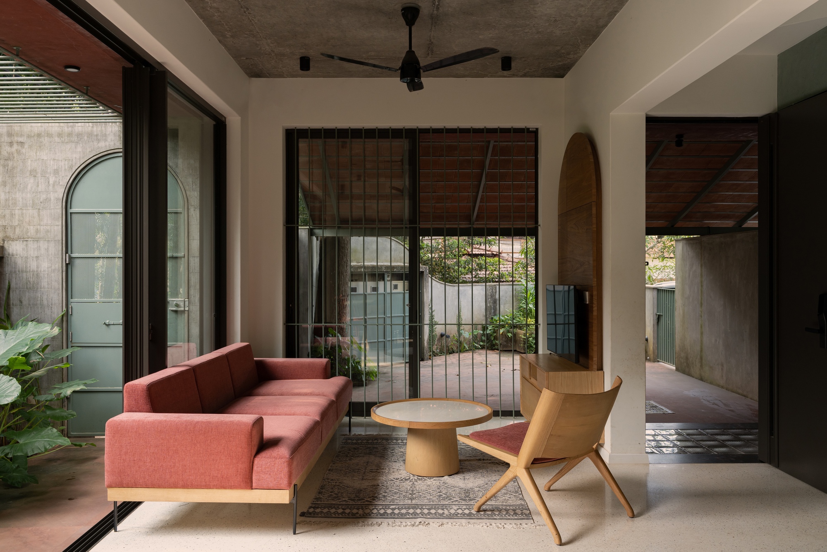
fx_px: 666
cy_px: 276
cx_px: 414
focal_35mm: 29
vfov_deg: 45.0
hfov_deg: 63.7
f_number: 8
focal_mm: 29
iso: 250
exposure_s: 1/40
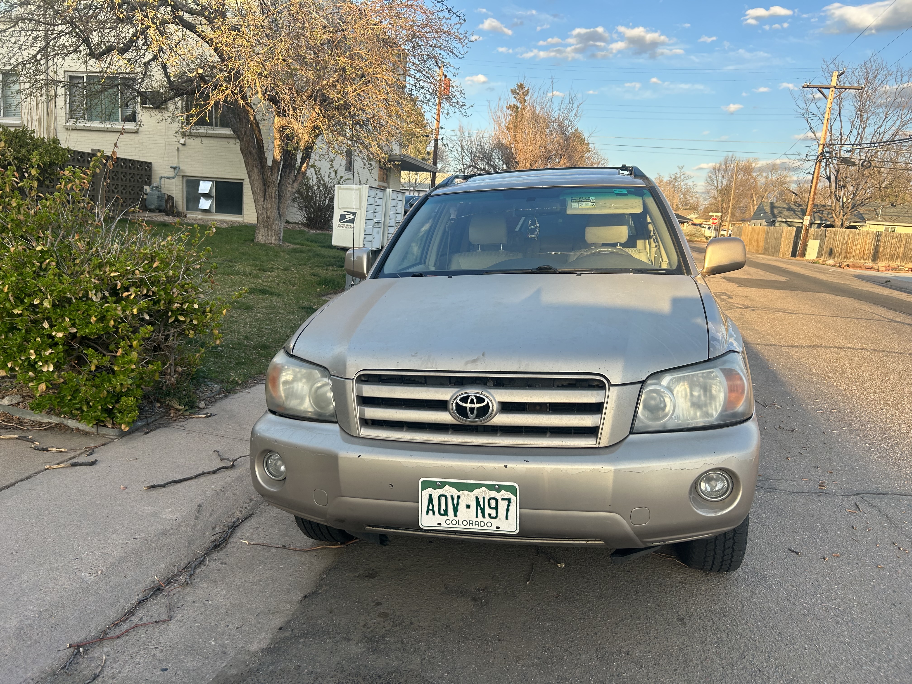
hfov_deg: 67.3
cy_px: 342
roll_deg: -2.8
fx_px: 685
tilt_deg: -10.4
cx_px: 456
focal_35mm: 26
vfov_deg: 53.1
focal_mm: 5.7
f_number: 1.5
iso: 50
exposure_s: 1/460
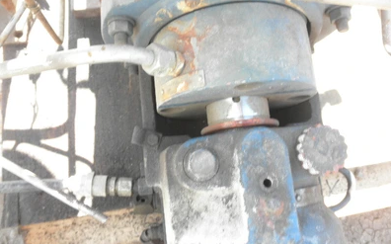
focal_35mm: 30
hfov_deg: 62.9
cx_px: 196
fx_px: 319
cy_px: 112
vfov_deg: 41.7
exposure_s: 1/30
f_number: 3
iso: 64
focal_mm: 5
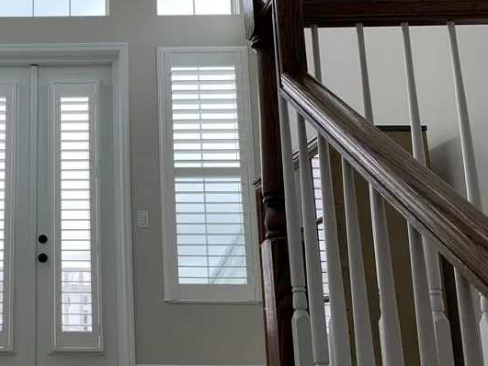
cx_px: 38
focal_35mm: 49
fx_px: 691
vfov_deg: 29.6
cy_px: 202
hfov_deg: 36.2
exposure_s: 1/122
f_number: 1.8
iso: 25
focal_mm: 4.25
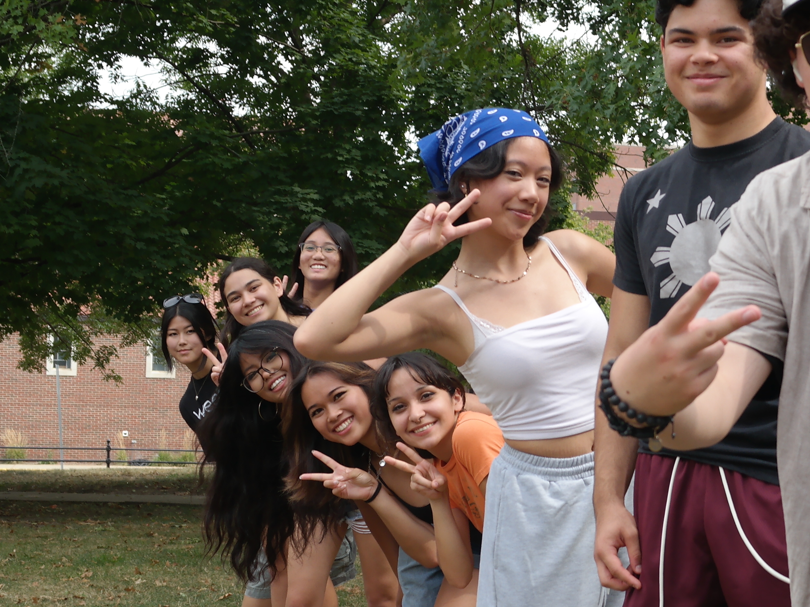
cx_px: 694
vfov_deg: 17.6
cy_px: 357
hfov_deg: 22.8
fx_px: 1966
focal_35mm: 84
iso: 100
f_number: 5.6
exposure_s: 1/200
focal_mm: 26
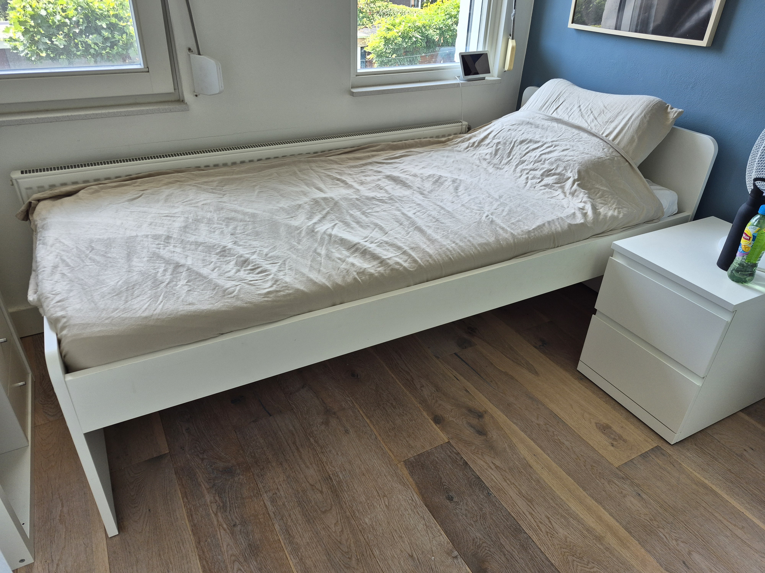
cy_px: 286
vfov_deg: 58.9
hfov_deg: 73.9
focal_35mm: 23
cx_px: 382
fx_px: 508
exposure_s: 1/180
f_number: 1.8
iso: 64
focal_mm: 5.4
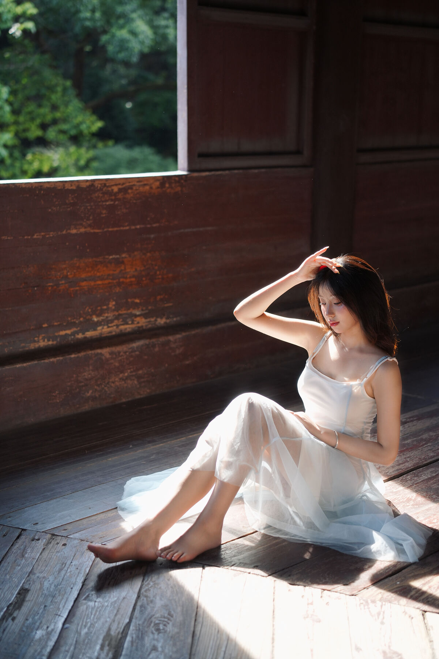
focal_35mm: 50
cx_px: 220
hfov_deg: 27.0
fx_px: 915
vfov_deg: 39.6
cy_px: 330
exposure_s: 1/1000
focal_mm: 50
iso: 400
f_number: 2
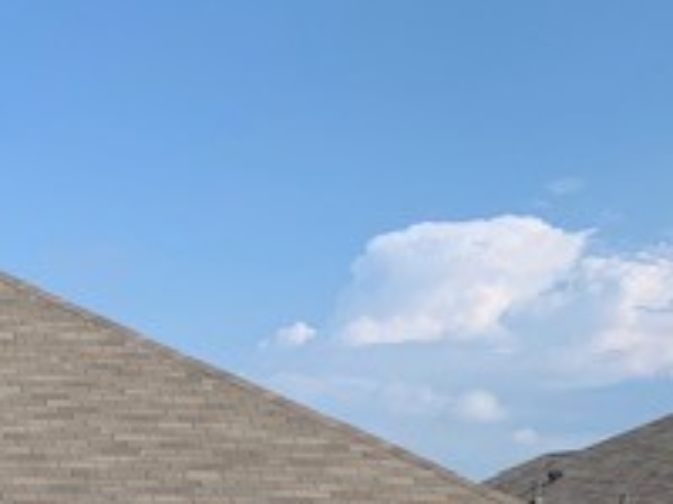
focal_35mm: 83
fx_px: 1614
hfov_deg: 21.4
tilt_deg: -4.9
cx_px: -188
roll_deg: -0.8
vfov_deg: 16.3
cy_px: 746
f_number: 1.8
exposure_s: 1/1718
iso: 25
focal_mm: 4.25
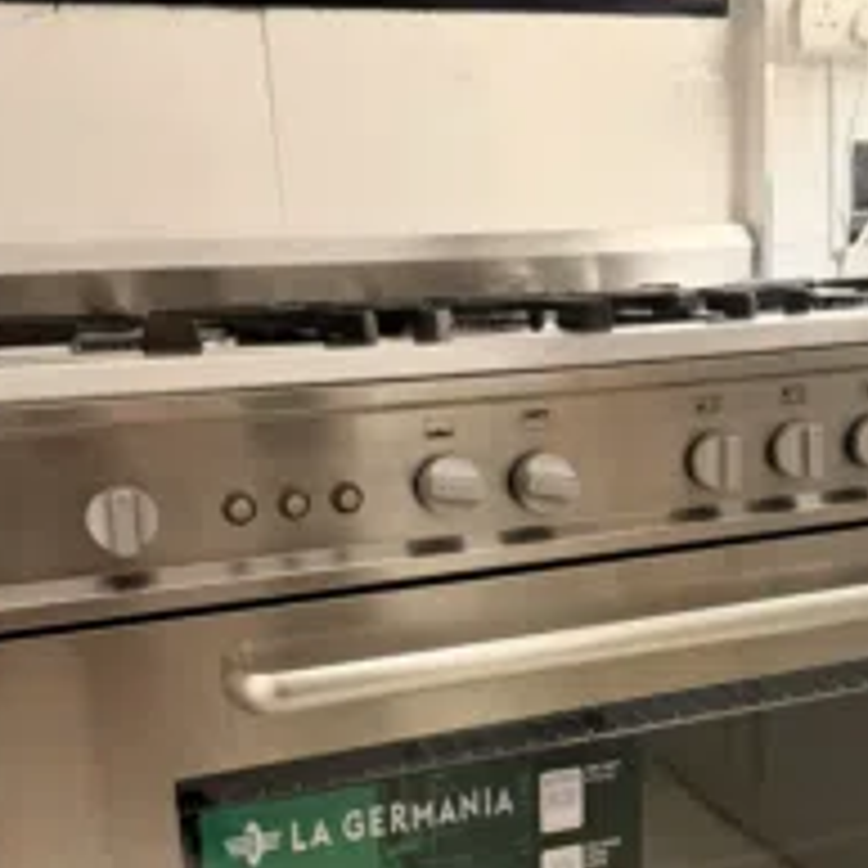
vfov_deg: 37.8
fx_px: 1248
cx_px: 535
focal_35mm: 44
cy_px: 603
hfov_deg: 38.1
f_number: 1.78
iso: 800
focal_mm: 6.76
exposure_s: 1/33
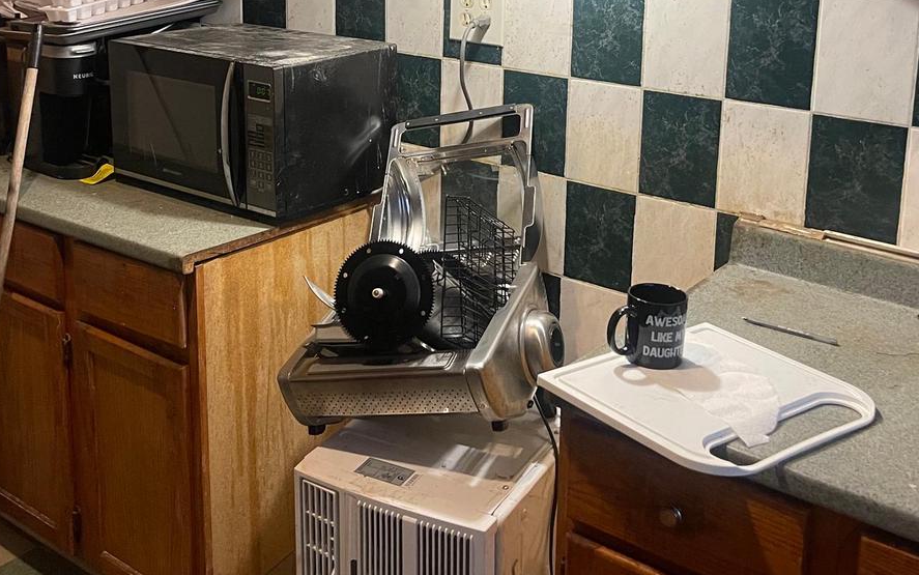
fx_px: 1077
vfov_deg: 29.0
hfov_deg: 46.0
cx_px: 372
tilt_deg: -11.6
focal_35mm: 43
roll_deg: +0.0
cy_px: 90
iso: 400
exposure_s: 1/60
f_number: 1.6
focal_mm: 5.1
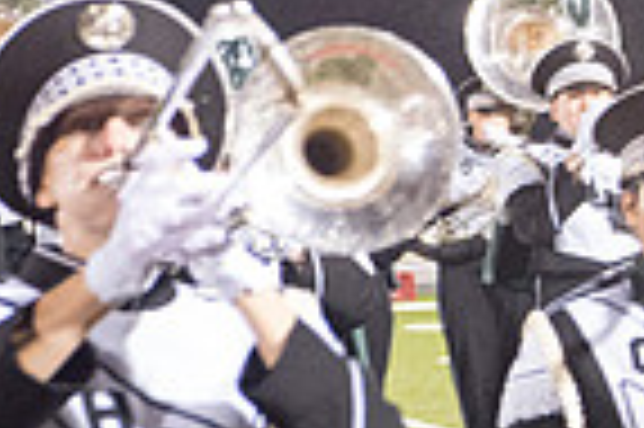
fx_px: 5075
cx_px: 1198
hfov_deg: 7.1
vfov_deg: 4.8
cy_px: 128
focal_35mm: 284
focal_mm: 70
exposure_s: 1/125
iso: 5000
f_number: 5.6
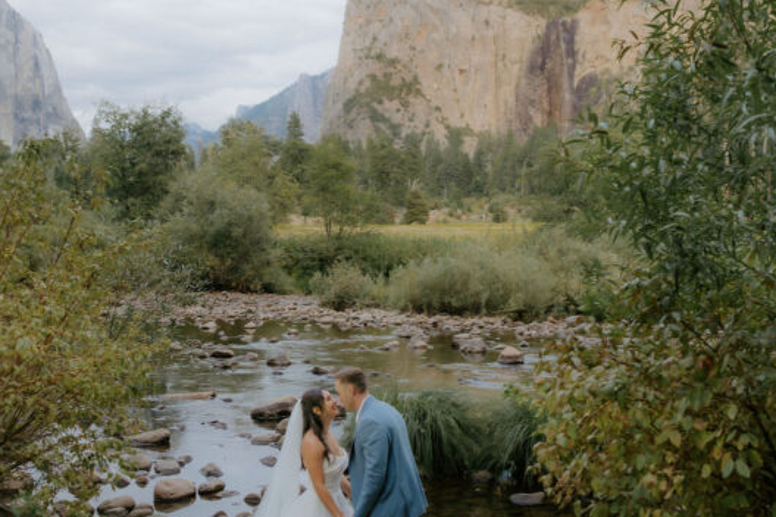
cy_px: 226
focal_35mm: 48
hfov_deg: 41.0
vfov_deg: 28.0
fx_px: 1035
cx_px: 316
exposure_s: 1/250
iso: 500
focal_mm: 24
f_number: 2.8
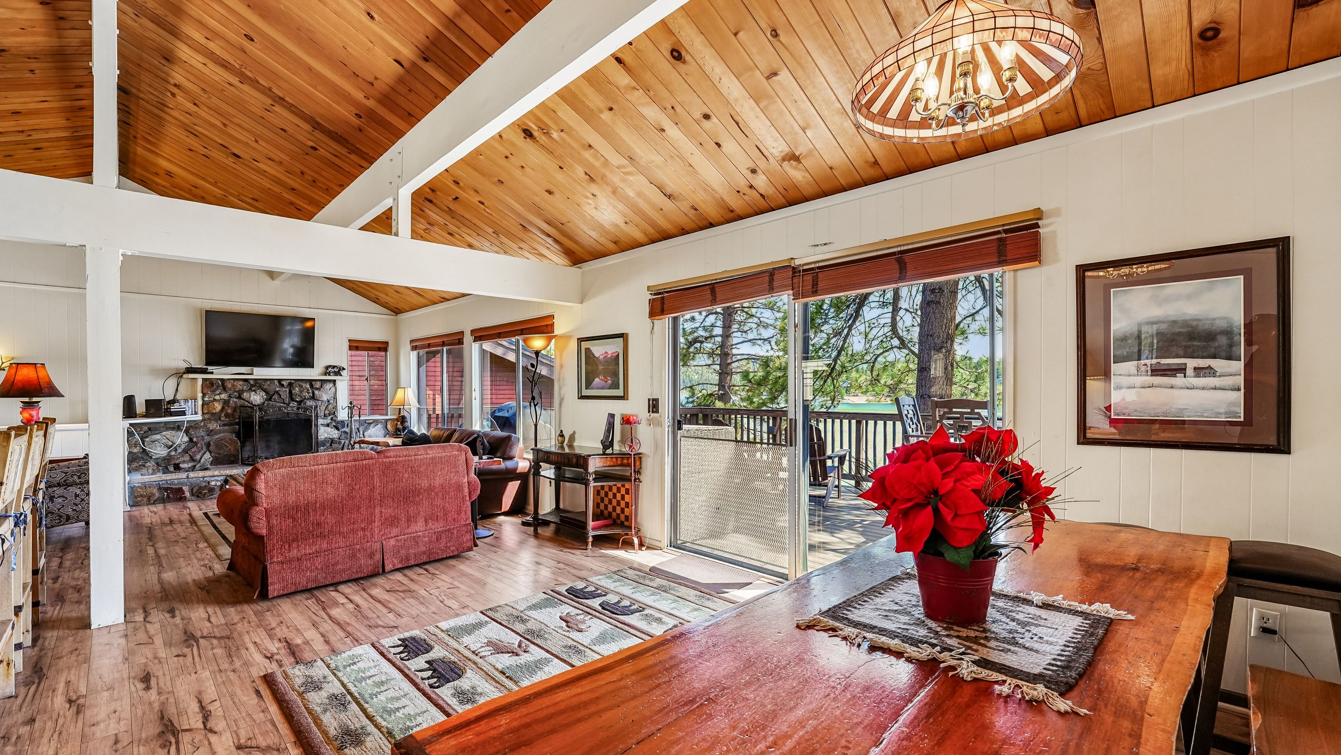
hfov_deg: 103.0
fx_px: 533
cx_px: 661
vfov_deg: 70.4
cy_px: 404
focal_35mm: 15
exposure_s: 1/40
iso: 400
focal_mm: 14
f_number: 8
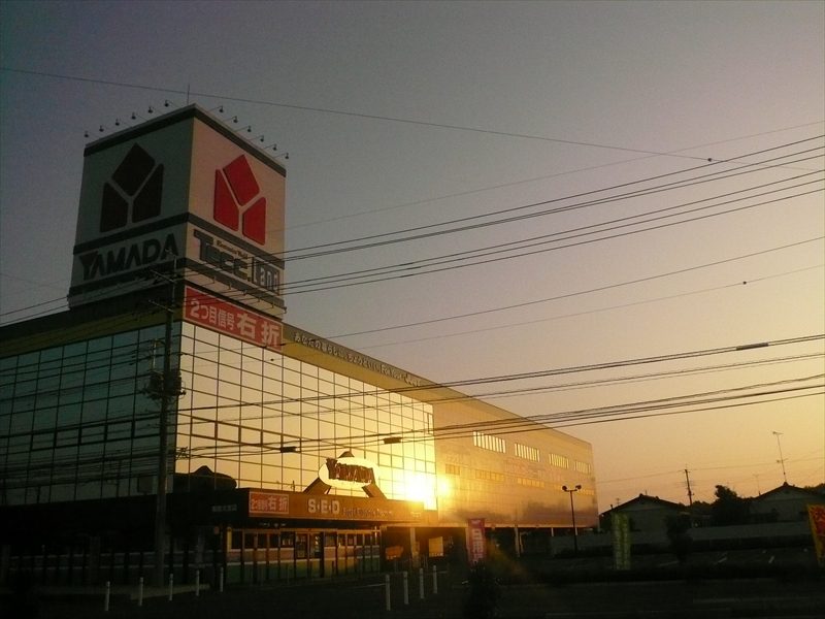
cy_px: 310
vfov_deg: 44.2
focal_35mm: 32
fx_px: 763
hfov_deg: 56.8
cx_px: 412
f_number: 9
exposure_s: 1/640
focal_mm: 5.2
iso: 400
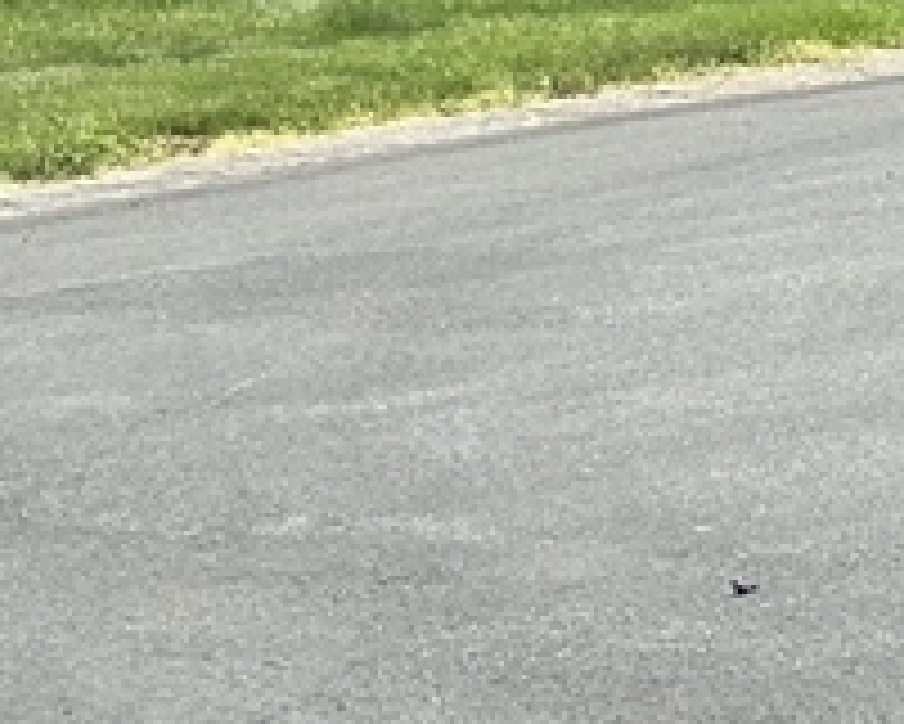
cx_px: 2109
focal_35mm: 239
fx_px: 6398
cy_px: -391
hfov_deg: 7.6
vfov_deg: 6.4
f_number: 1.78
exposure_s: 1/3367
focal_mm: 6.86
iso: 80
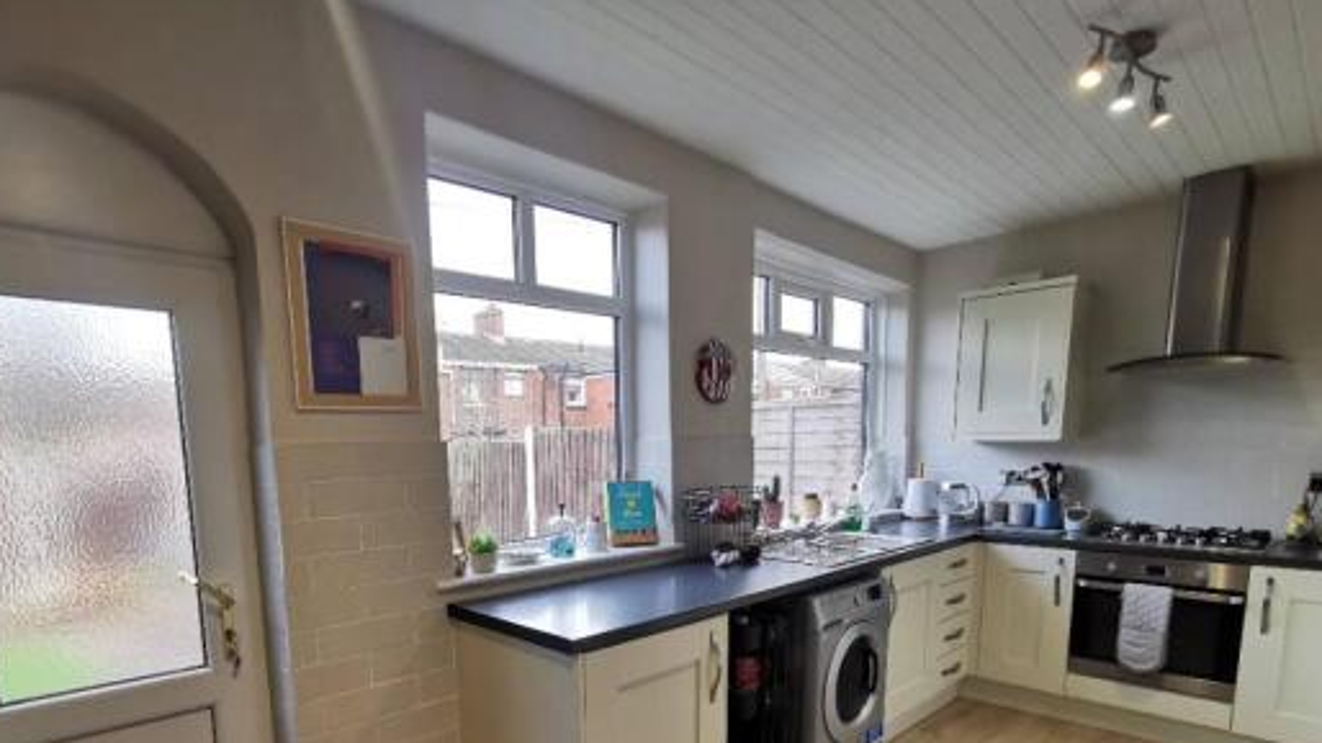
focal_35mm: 21
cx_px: 595
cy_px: 551
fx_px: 736
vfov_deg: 51.4
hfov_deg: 83.6
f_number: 2.2
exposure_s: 1/50
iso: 125
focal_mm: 2.26
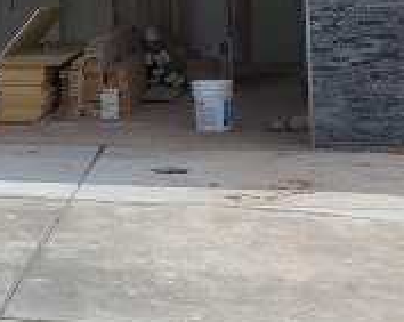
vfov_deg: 16.1
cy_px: -48
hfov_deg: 18.5
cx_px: -196
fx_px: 1098
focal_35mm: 92
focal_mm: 4.3
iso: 50
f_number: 2.4
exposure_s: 1/1550
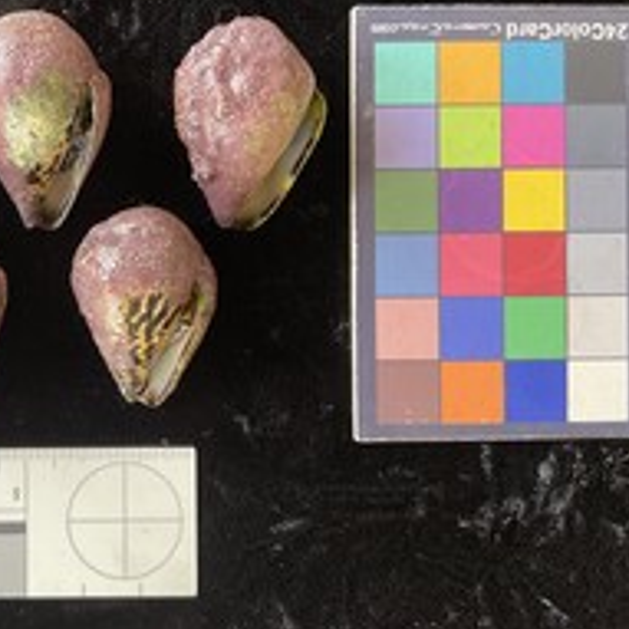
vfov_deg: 35.9
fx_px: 966
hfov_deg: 34.7
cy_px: 255
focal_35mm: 47
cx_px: 109
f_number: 1.8
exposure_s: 1/60
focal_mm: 3
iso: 64
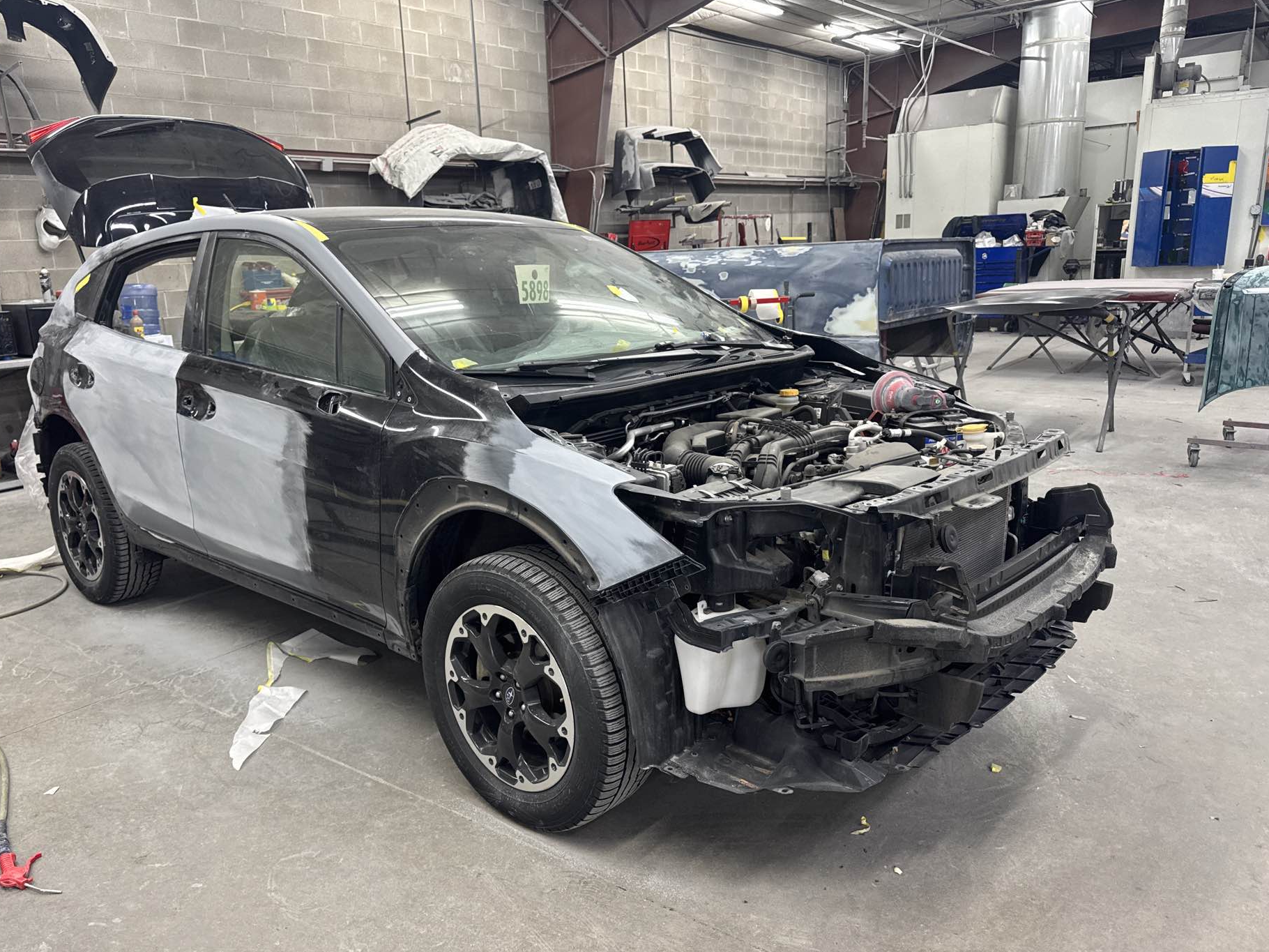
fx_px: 990
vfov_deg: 51.3
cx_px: 570
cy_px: 511
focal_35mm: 27
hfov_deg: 65.2
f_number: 1.78
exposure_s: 1/60
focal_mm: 6.76
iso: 200
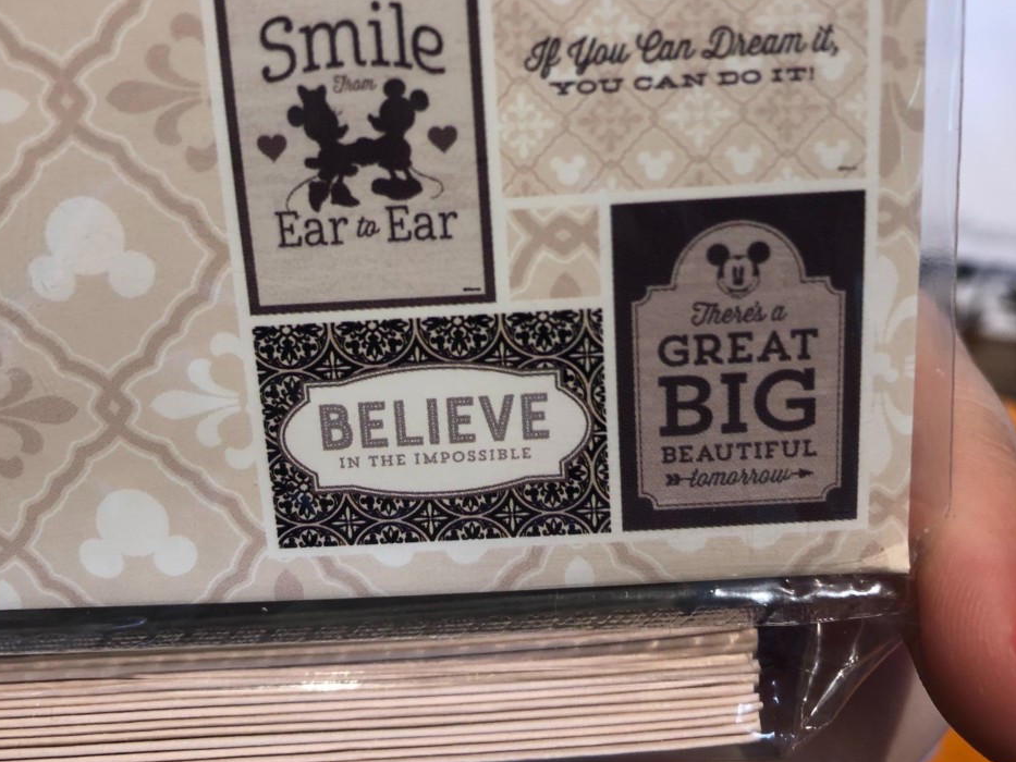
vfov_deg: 39.4
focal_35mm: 36
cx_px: 522
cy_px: 287
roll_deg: +5.3
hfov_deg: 51.3
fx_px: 1057
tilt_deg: -43.7
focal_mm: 3.99
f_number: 1.8
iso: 40
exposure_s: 1/24
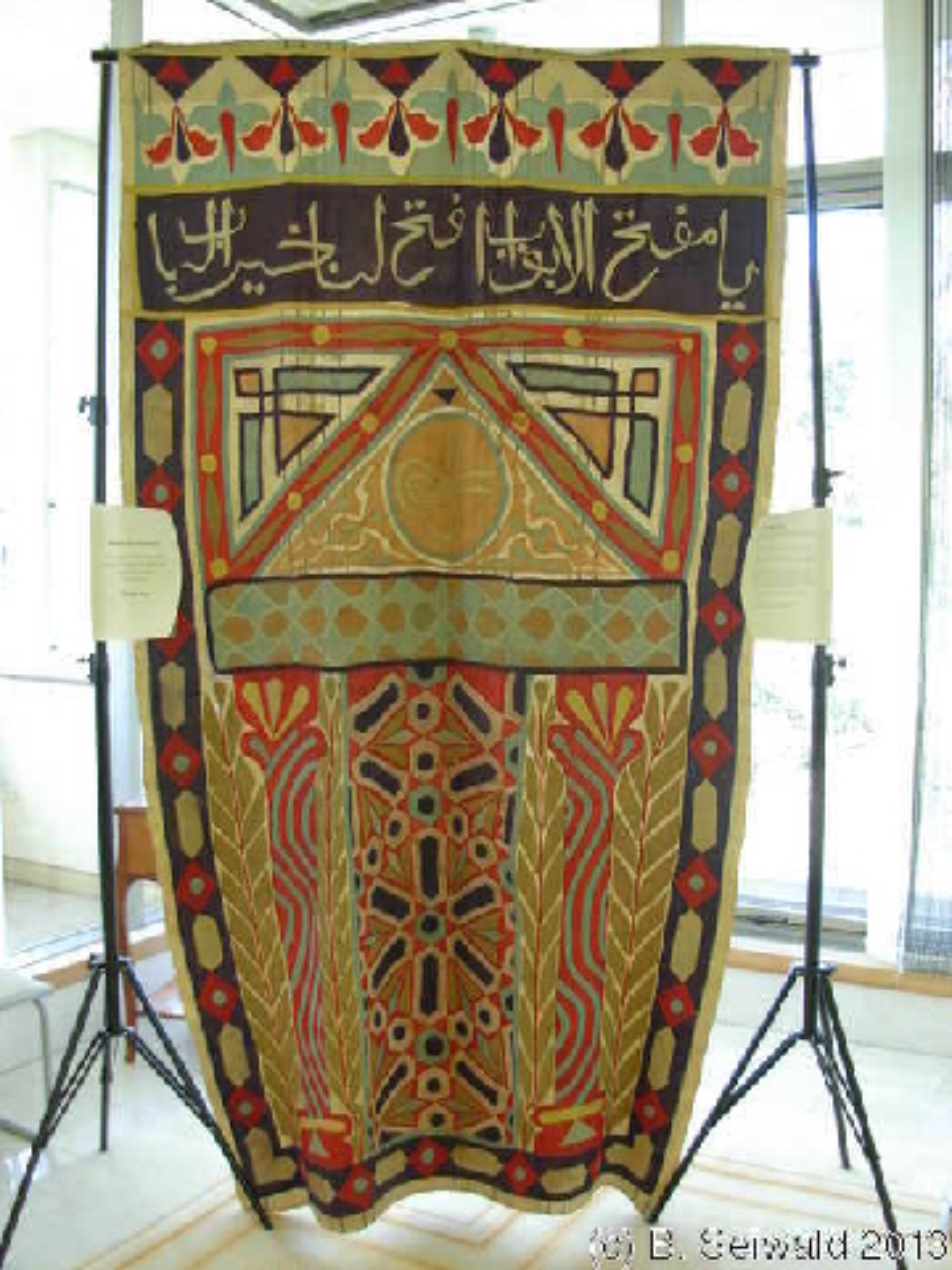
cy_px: 635
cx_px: 476
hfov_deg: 37.7
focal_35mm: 38
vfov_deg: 49.0
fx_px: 1393
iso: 79
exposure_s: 1/23.9
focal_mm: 6.3
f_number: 2.9
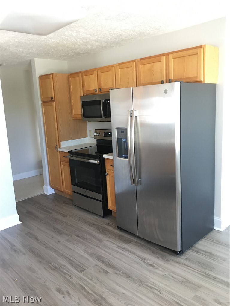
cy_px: 153
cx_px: 115
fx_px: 257
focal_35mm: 29
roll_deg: +2.3
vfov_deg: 61.7
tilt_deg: -7.2
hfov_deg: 48.2
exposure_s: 1/15
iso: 80
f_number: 2.2
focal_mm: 4.15
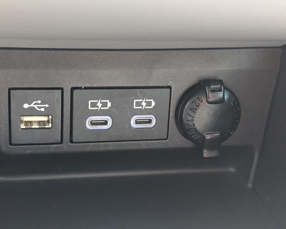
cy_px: 115
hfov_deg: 36.0
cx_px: 133
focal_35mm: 52
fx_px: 440
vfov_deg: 29.1
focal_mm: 6.9
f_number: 1.68
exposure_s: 1/118
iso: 1345
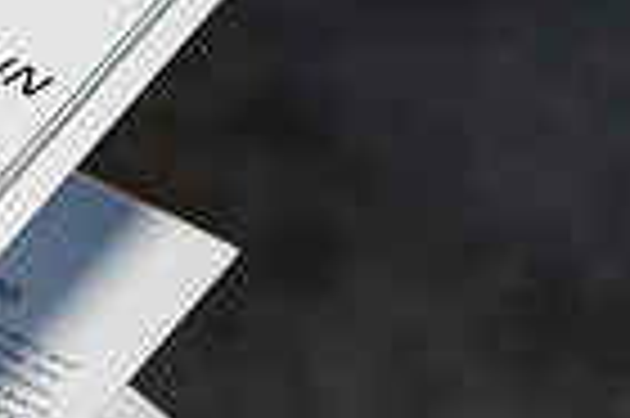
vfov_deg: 9.4
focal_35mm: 145
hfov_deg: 13.7
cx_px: -176
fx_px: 2535
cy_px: 249
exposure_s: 1/100
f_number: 2.8
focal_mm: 35
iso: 320
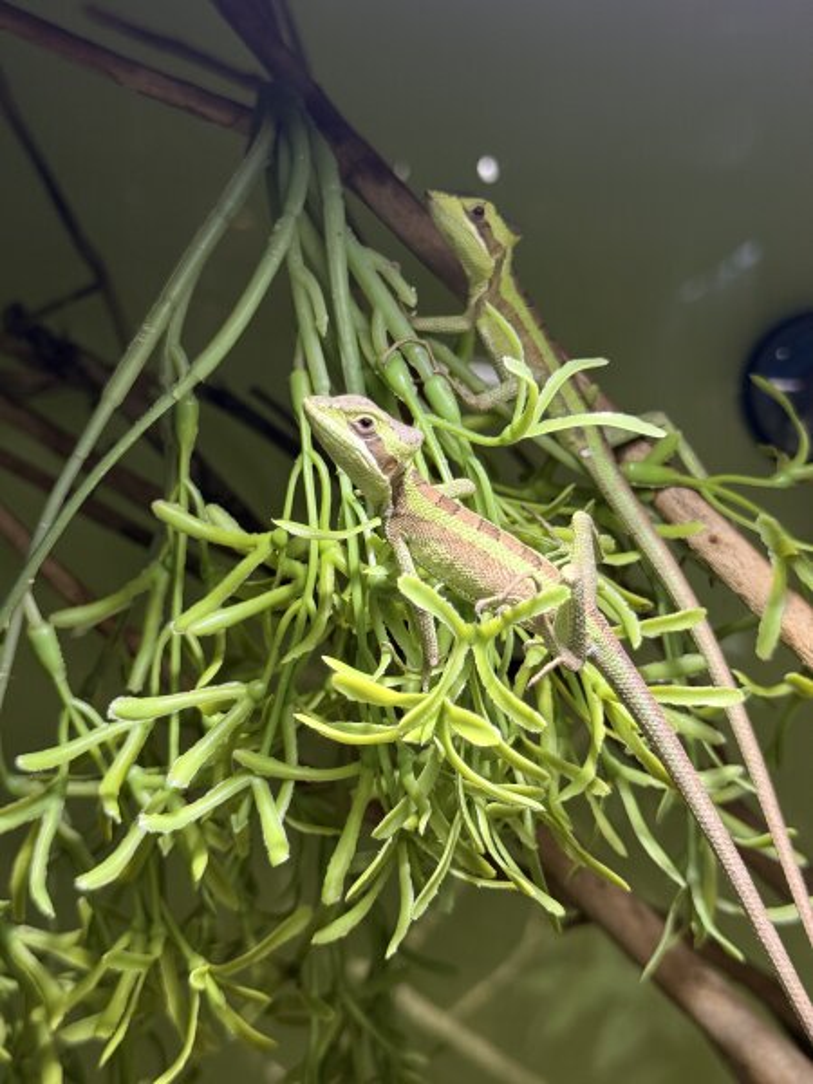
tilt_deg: -0.5
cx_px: 406
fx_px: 1503
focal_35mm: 48
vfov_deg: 39.7
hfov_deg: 30.3
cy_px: 542
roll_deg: -1.2
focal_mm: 6.76
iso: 80
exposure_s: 1/163
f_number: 1.78
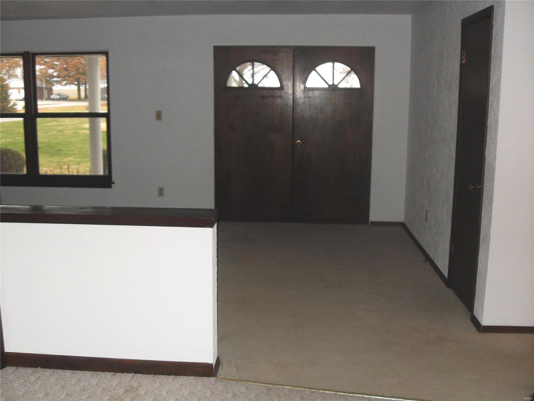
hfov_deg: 50.1
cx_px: 267
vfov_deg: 38.7
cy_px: 200
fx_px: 571
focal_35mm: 37
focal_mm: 6.3
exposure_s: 1/45
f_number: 2.8
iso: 100
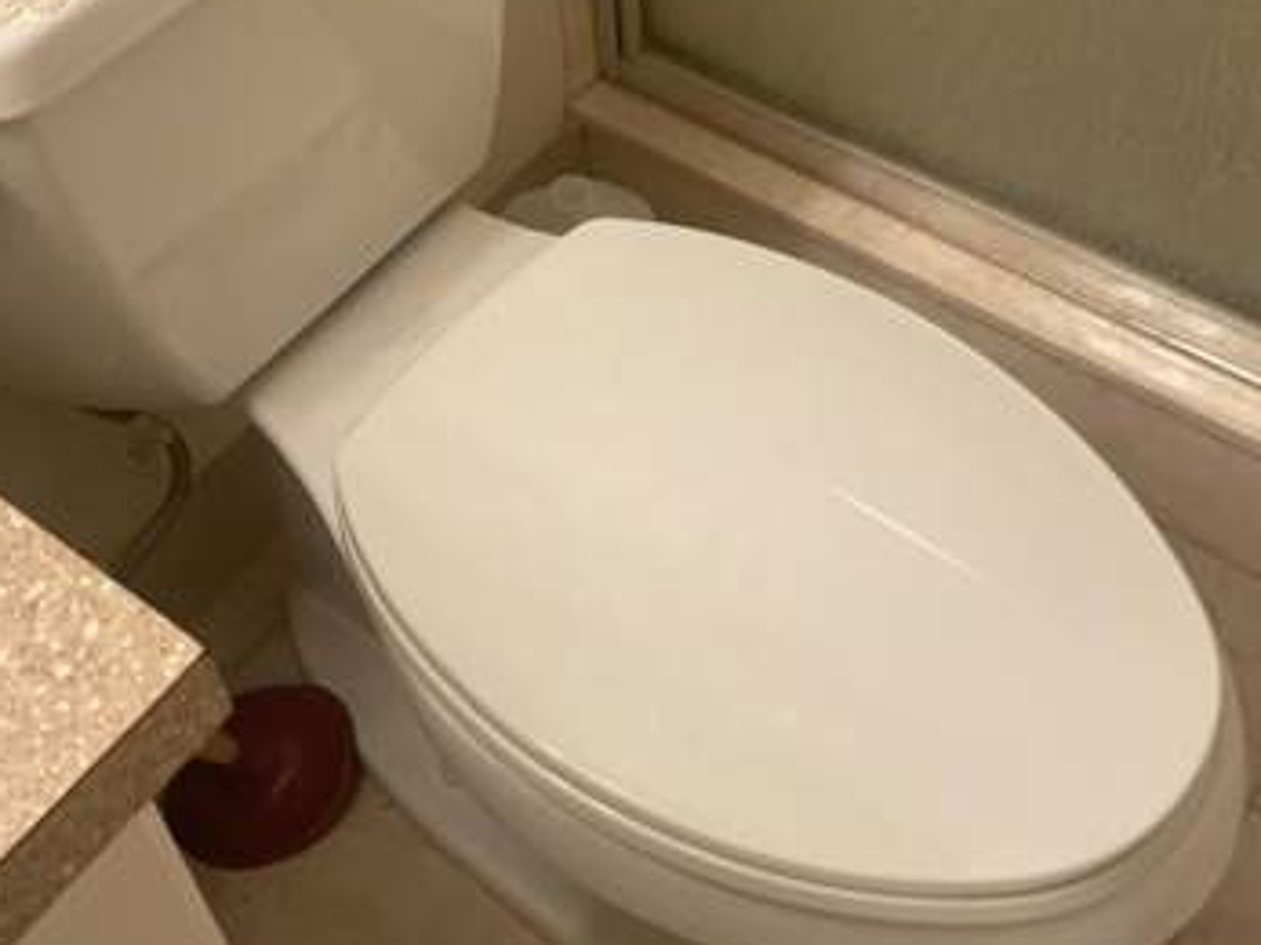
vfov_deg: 29.5
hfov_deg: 39.6
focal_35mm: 48
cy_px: 182
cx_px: 563
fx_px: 1748
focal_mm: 4.2
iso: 100
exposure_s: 1/121
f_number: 1.6
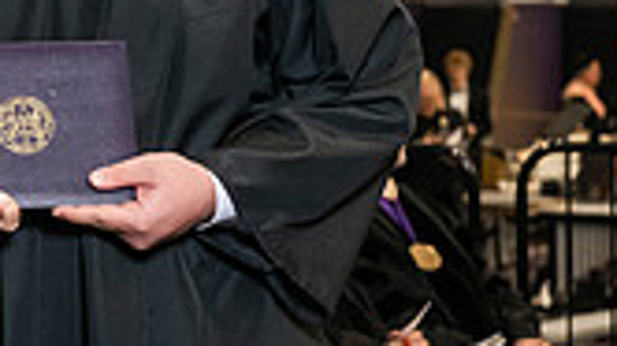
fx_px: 3955
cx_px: -100
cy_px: 13
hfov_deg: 8.8
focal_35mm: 242
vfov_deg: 5.0
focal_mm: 66
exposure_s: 1/200
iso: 2500
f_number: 5
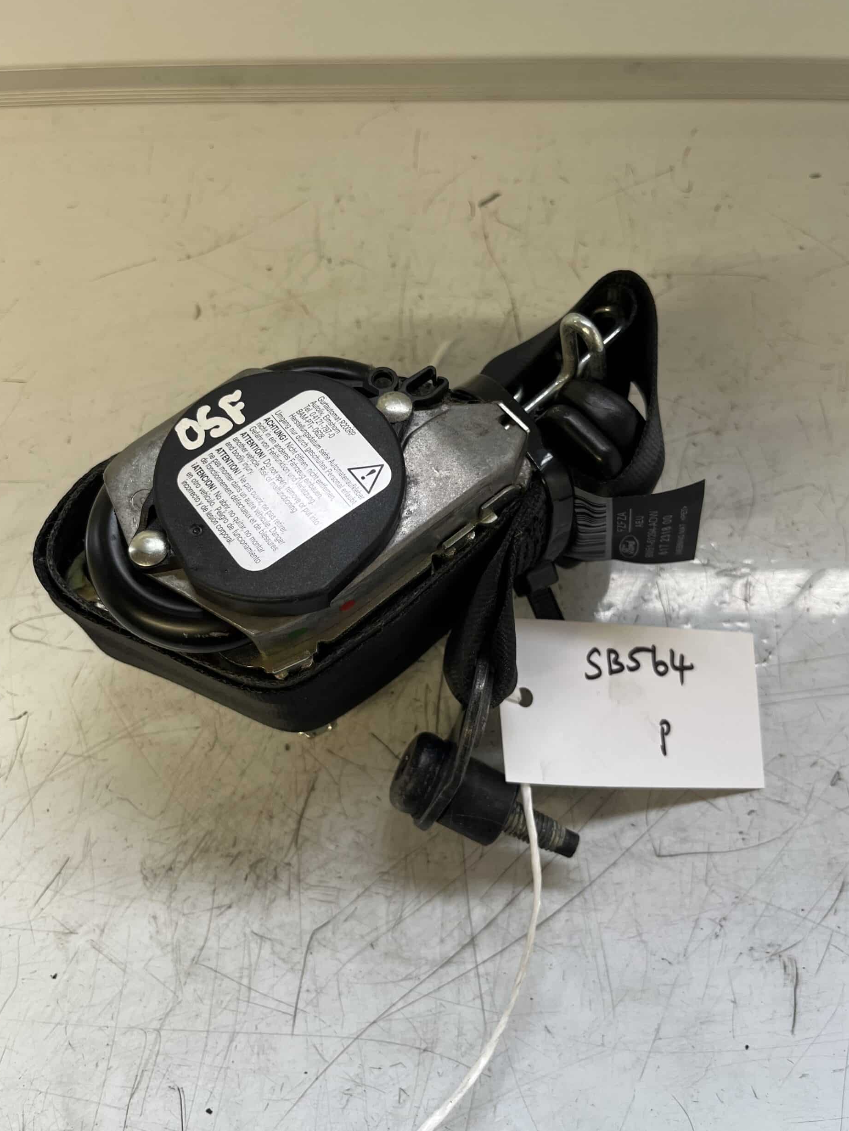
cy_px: 561
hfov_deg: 51.4
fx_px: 883
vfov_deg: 65.3
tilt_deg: -67.4
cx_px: 434
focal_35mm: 27
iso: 125
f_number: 1.6
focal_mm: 5.1
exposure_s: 1/100
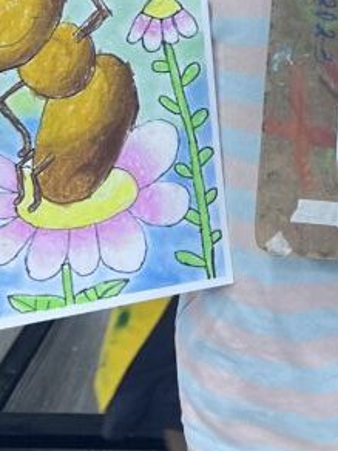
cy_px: -125
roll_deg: +1.1
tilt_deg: -11.0
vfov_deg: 20.3
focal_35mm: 89
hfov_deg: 16.1
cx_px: 381
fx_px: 1159
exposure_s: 1/111
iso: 125
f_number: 1.5
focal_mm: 5.7
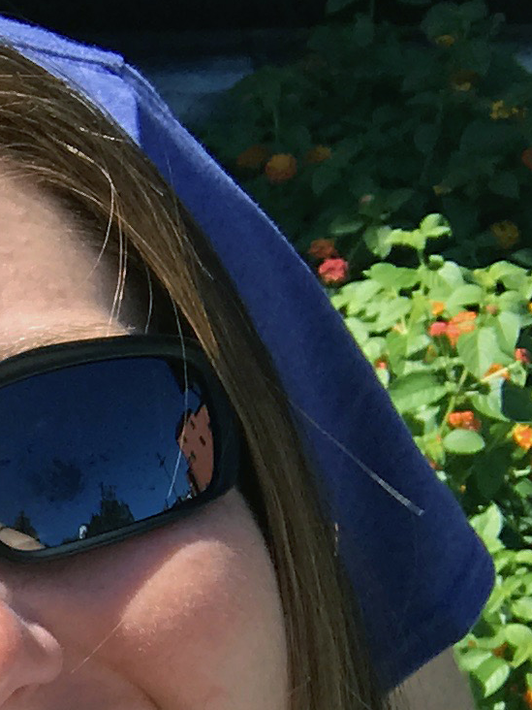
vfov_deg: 14.2
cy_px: 850
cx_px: -526
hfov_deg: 10.2
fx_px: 2766
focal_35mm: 135
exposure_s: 1/566
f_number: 2.2
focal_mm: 2.87
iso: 25
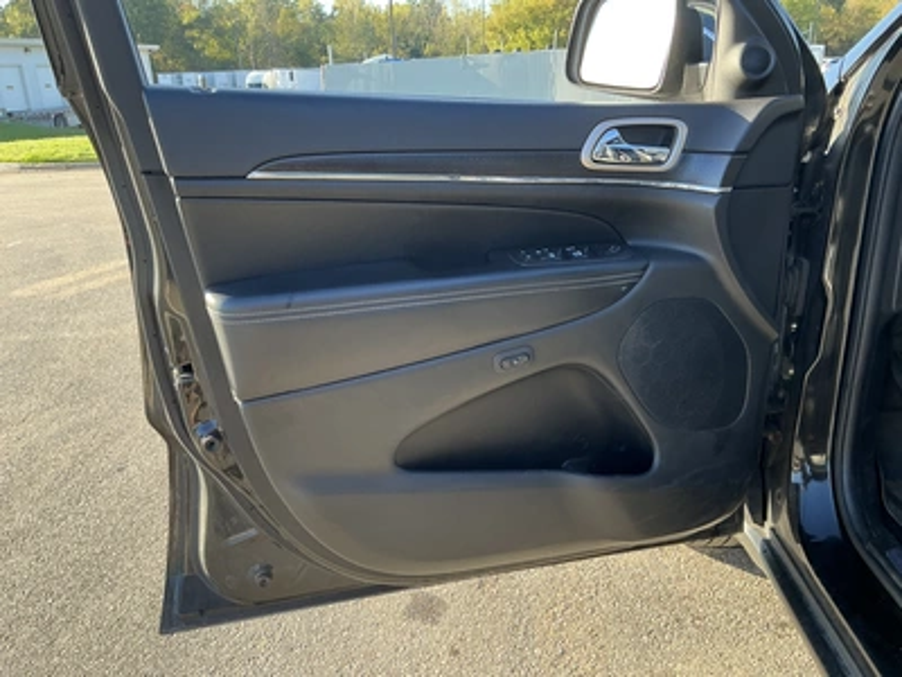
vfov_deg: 49.7
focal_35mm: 28
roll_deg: +3.9
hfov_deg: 63.4
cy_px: 338
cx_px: 451
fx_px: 730
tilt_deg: -16.7
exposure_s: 1/122
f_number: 1.8
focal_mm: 3
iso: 25
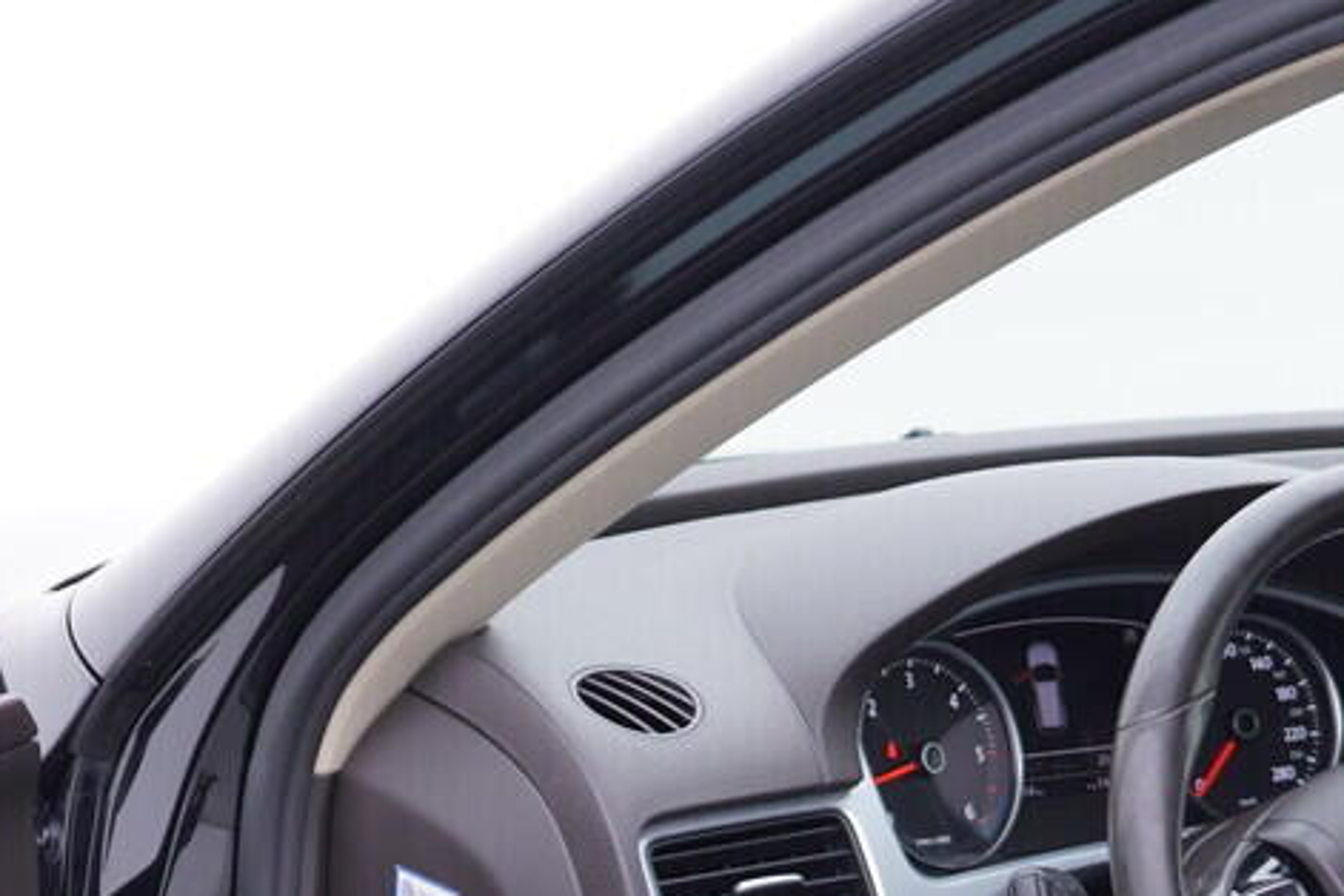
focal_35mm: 110
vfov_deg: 12.0
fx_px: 4106
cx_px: 608
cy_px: 1253
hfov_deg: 18.6
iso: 125
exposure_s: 1/40
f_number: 2.8
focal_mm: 24
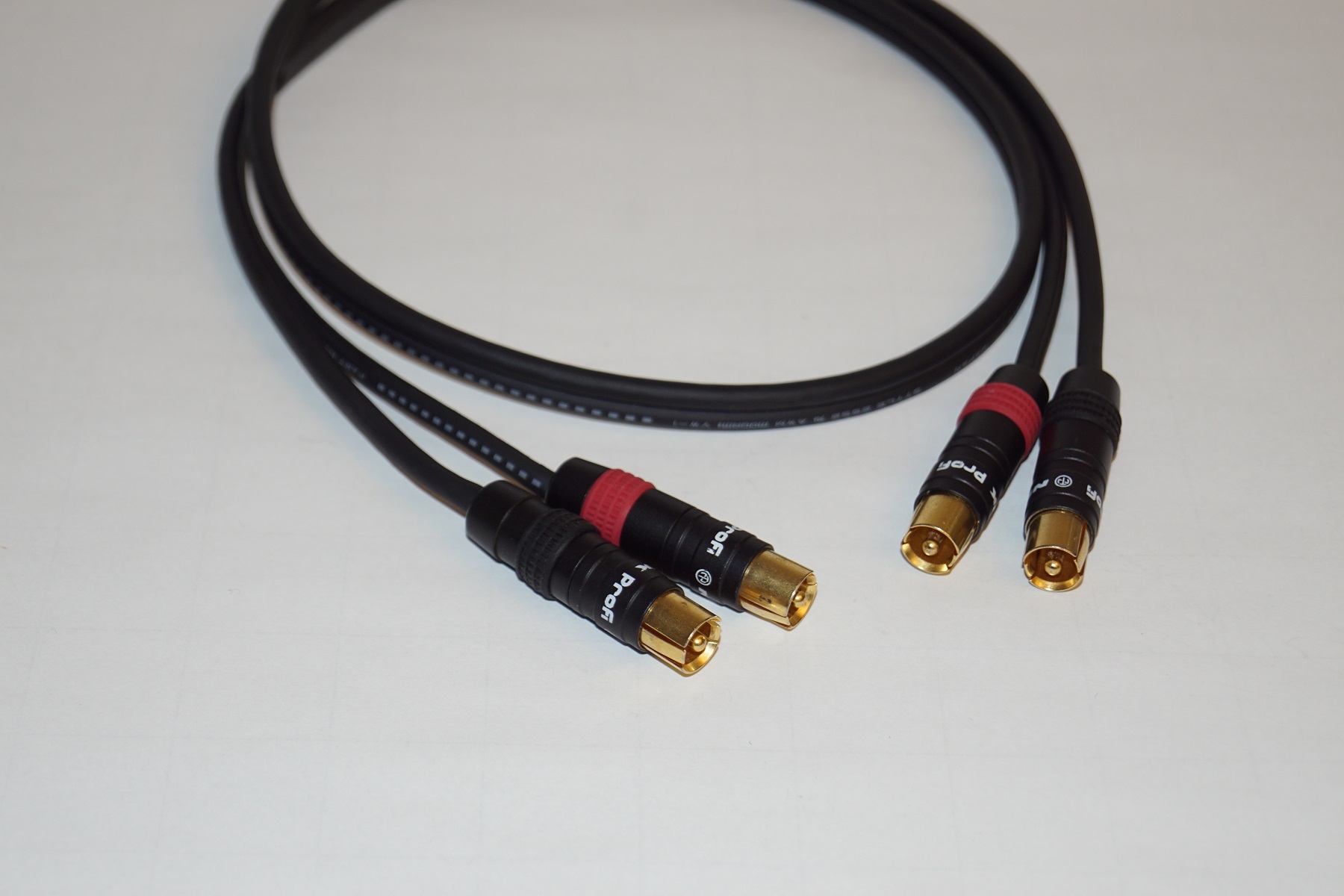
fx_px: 3080
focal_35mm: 82
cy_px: 448
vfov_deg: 16.6
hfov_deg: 24.6
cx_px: 672
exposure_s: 1/160
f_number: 5.6
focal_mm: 55
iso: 250
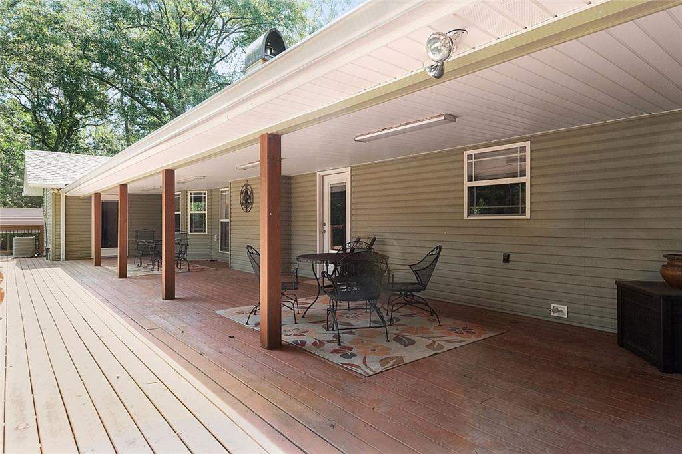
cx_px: 341
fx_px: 398
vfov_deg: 59.5
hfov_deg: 81.2
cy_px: 227
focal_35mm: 21
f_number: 10
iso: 1600
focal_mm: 21
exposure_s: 1/250
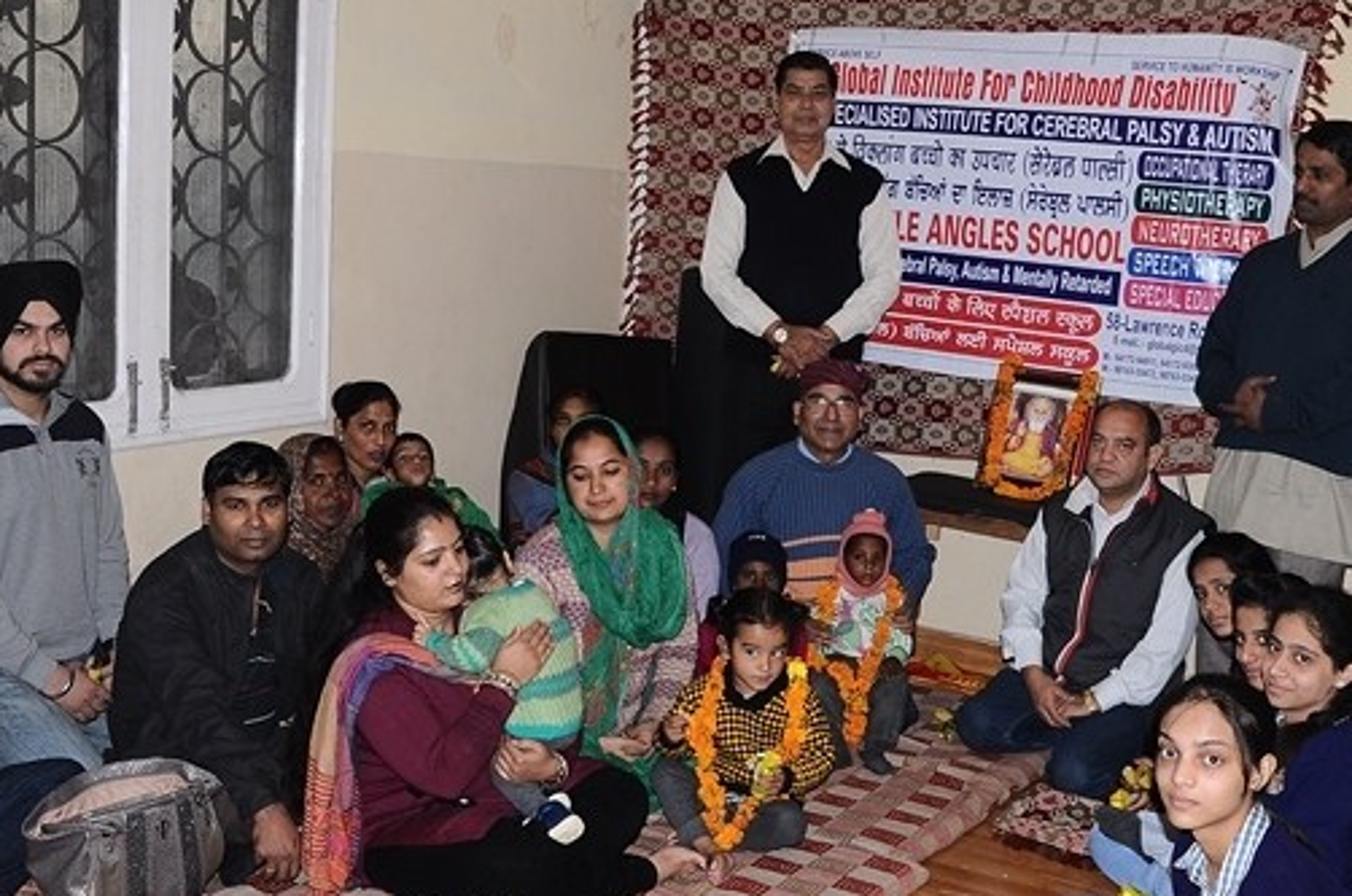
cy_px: 569
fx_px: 1612
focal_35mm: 43
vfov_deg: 30.9
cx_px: 706
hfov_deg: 45.5
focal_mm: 18
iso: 200
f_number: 5.6
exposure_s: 1/125
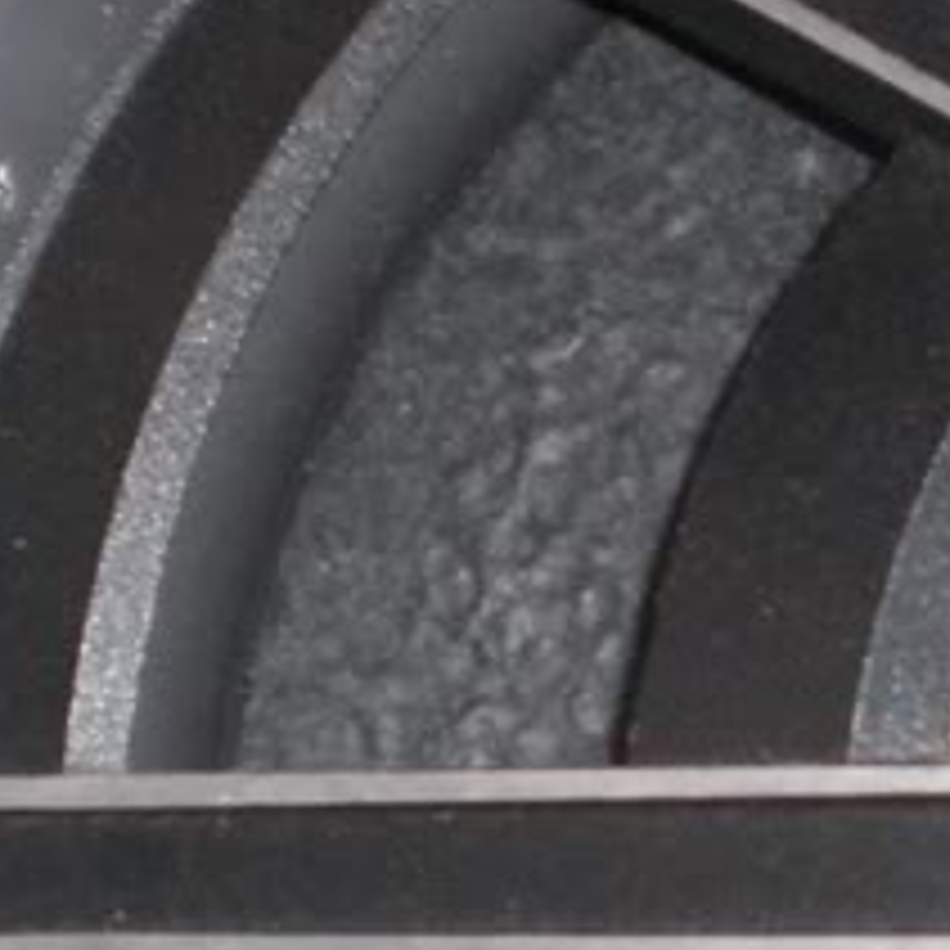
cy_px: 765
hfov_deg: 10.5
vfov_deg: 10.7
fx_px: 5061
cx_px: 1180
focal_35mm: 163
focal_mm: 6.3
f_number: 3.1
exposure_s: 1/60
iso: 200
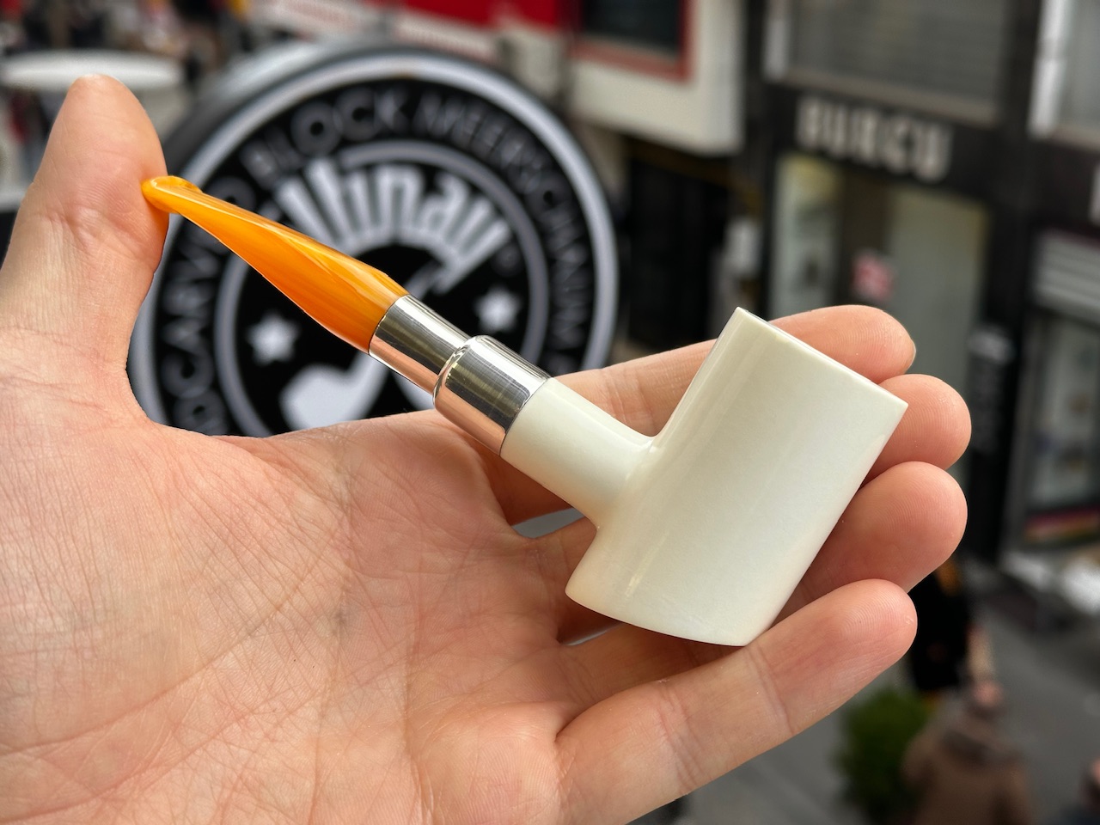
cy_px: 412
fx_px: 1525
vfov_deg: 30.3
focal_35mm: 48
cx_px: 550
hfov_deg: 39.7
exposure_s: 1/351
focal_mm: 6.86
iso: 64
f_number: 1.78
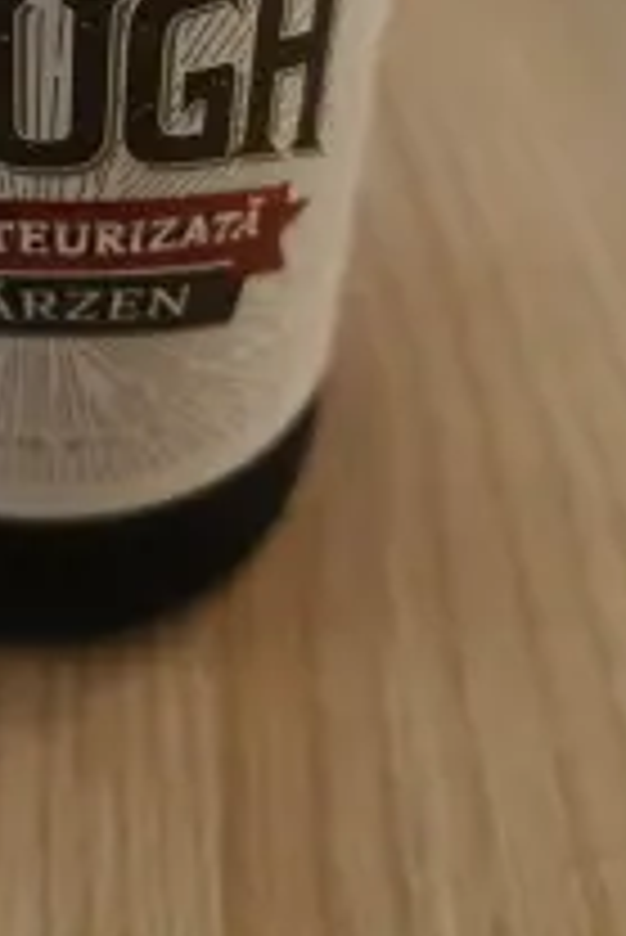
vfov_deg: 37.6
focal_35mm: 48
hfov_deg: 27.2
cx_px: 72
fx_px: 1250
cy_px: 50
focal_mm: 5.59
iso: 500
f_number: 3.2
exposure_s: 1/50
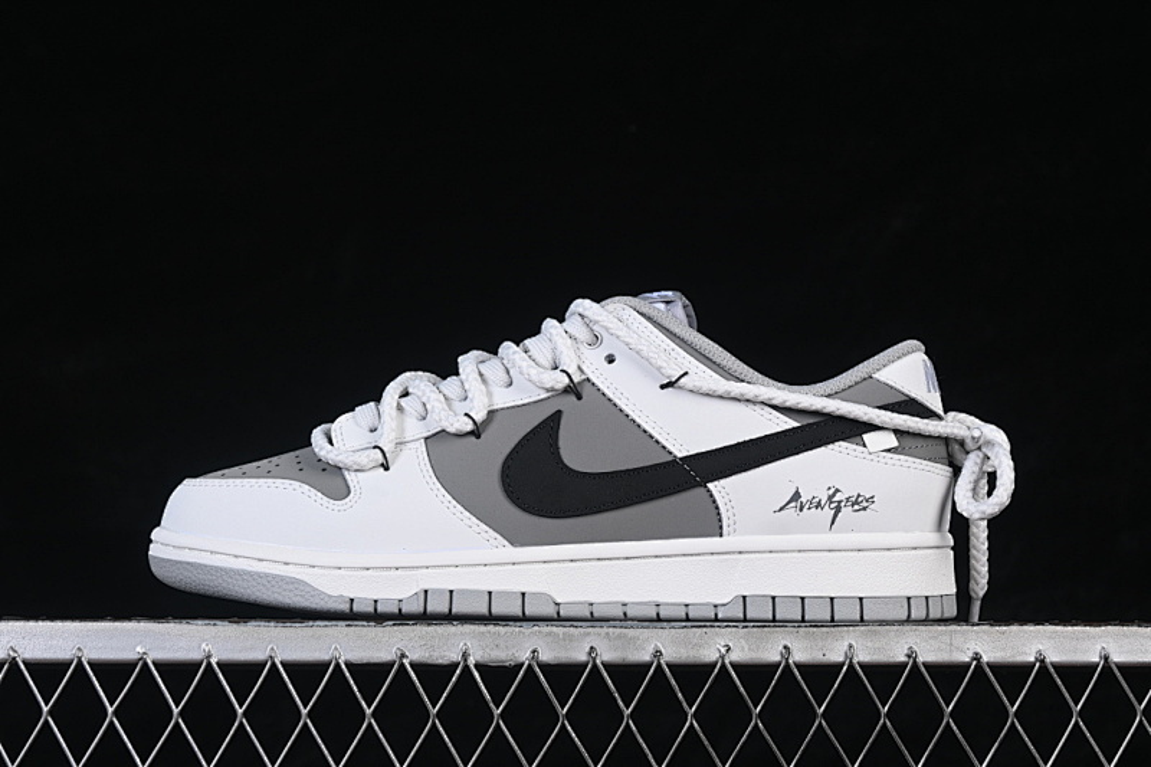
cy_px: 384
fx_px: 2397
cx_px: 576
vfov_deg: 18.2
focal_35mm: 75
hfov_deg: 27.0
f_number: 8
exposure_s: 1/80
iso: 160
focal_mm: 50
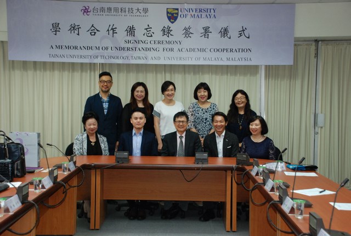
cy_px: 118
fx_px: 469
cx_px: 176
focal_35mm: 48
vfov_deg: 28.2
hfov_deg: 41.0
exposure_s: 1/60
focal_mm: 32
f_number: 5
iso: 1000
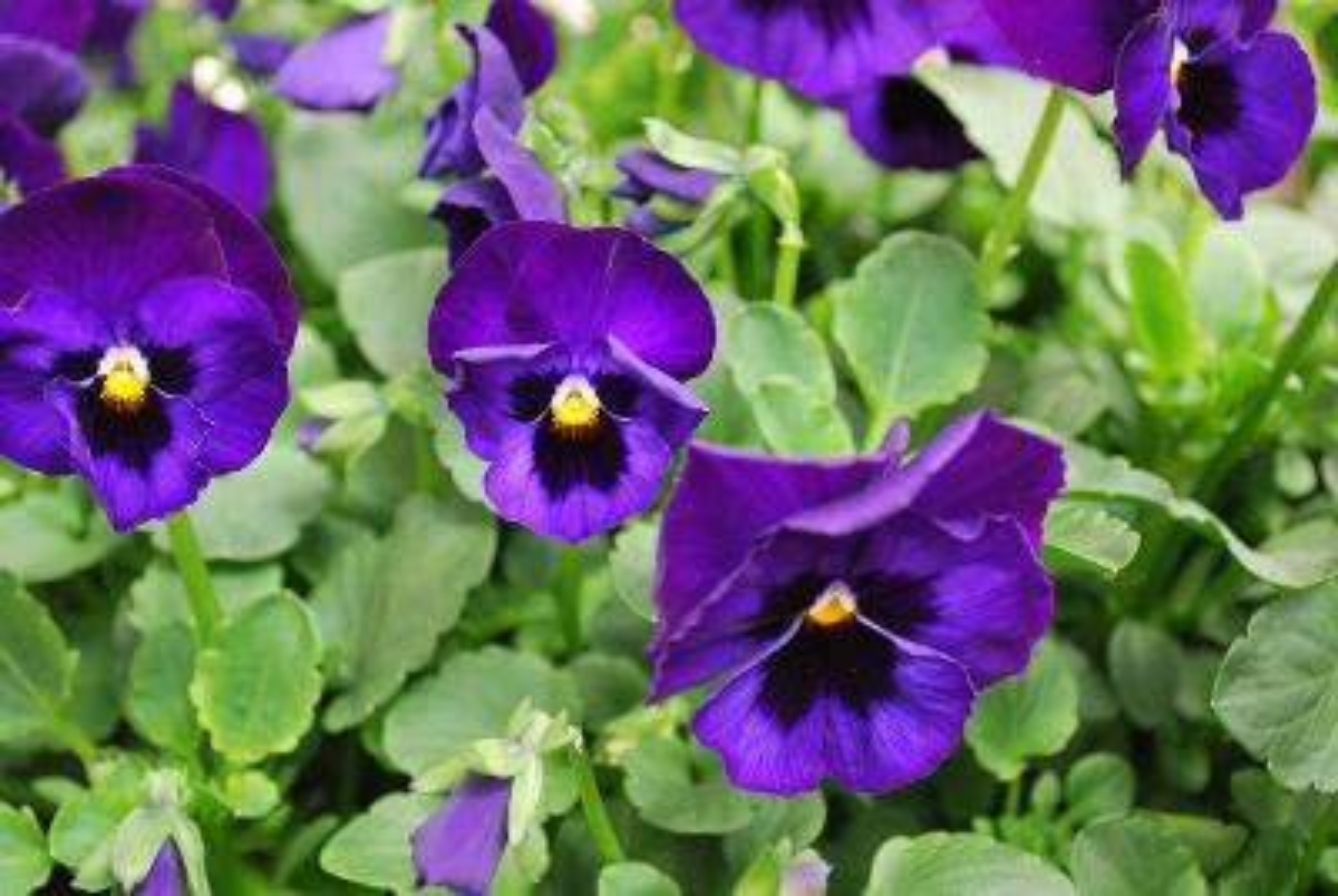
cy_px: 448
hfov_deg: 31.8
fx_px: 2345
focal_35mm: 63
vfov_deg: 21.6
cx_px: 669
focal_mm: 42
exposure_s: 1/60
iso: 220
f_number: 5.3
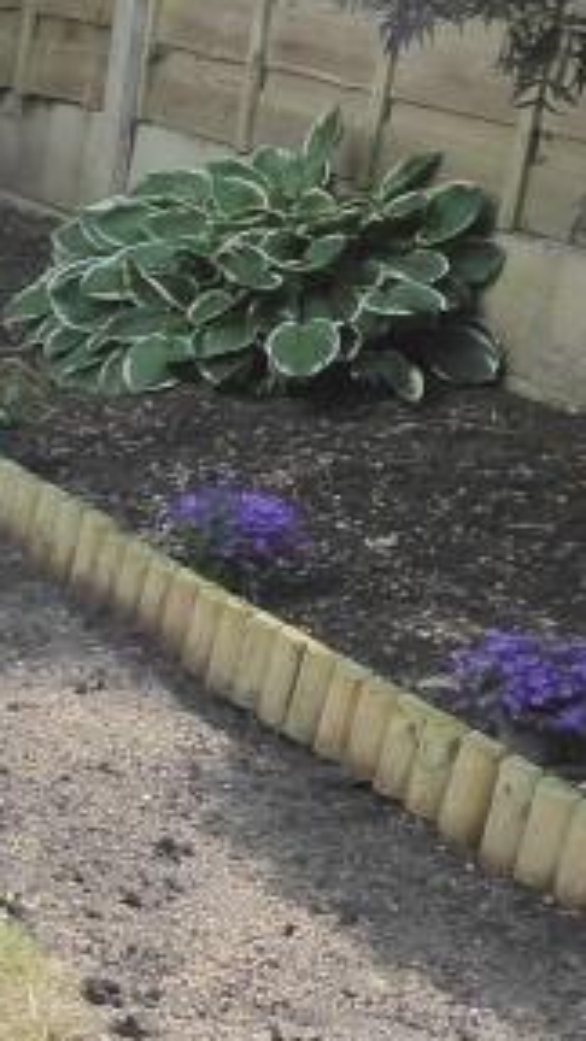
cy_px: 661
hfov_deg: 9.9
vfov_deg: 21.9
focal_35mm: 97
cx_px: -1078
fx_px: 2680
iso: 160
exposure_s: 1/400
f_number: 3.3
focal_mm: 4.3
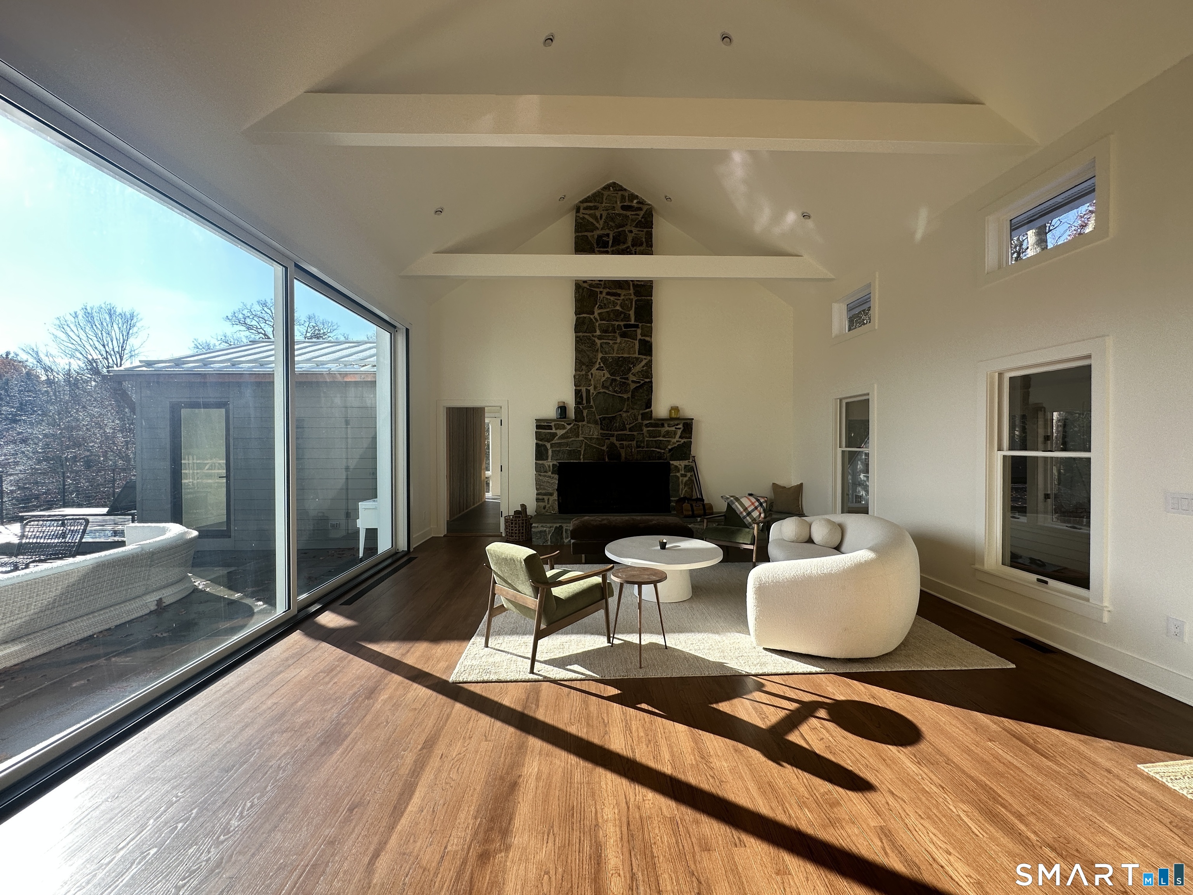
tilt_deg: +0.0
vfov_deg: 85.7
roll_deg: -0.3
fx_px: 482
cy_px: 448
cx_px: 596
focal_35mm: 14
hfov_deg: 102.1
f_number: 2.2
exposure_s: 1/361
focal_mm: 2.22
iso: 40
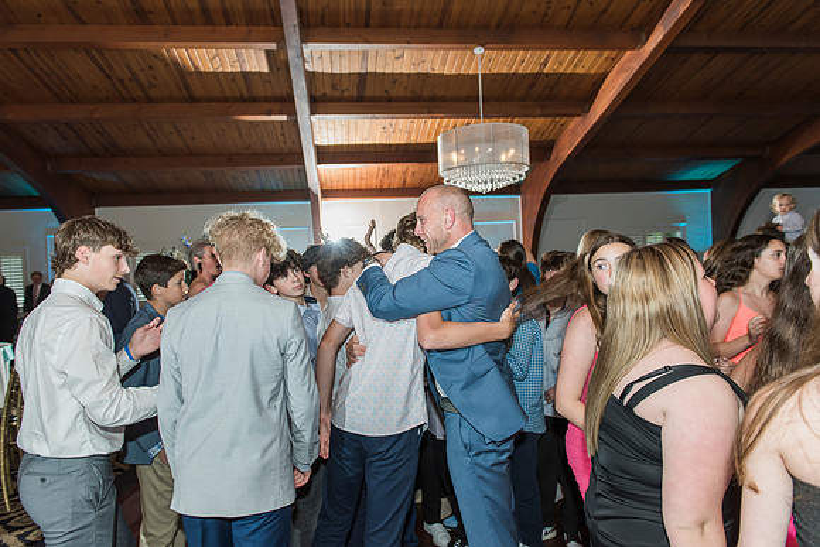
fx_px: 547
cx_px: 410
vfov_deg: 53.2
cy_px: 274
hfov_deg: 73.7
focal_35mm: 24
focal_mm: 24
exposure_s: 1/125
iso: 800
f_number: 4
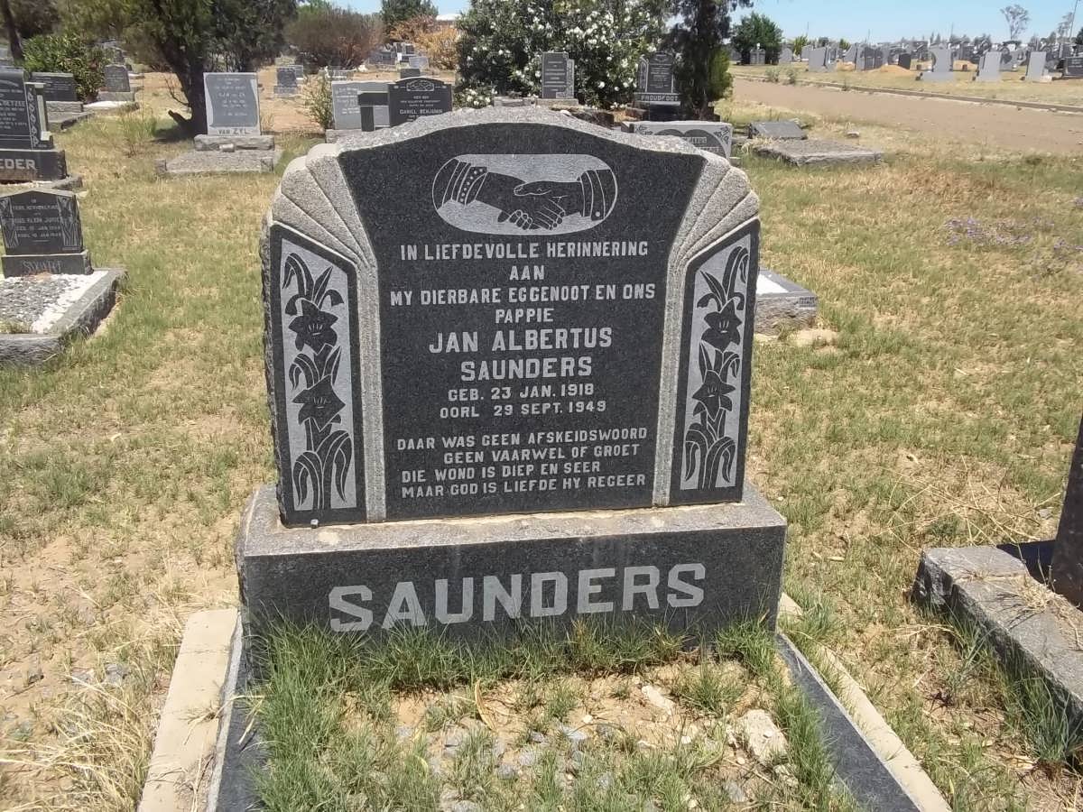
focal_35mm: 32
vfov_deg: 44.2
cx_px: 542
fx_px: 1001
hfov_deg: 56.8
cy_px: 406
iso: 80
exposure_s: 1/400
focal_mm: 5.7
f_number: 5.5
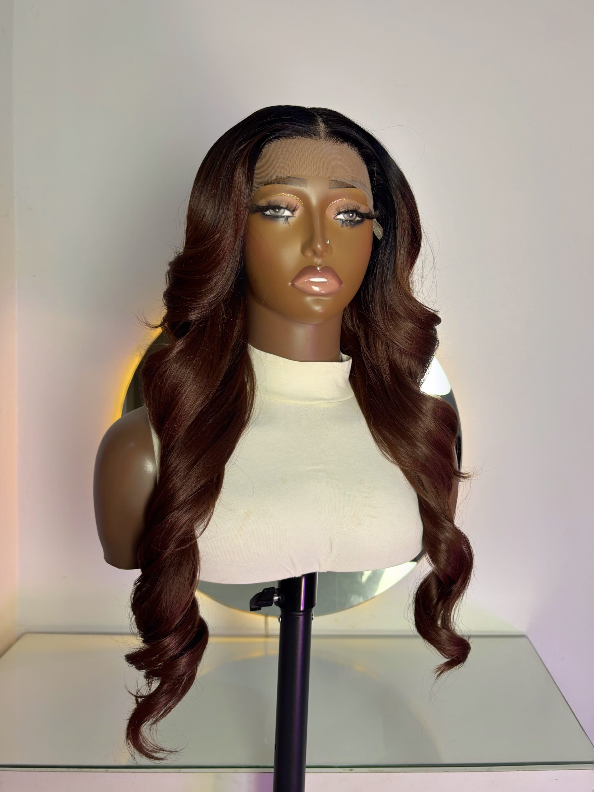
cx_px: 297
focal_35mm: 26
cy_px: 396
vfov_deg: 67.3
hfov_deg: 53.1
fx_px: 595
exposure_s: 1/100
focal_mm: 5.96
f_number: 1.6
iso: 80
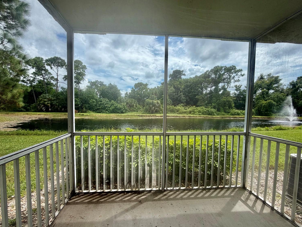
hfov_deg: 98.1
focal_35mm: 15
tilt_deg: -2.7
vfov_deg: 81.7
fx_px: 131
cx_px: 147
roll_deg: -1.2
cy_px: 115
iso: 40
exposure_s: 1/770
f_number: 2.2
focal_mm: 2.22
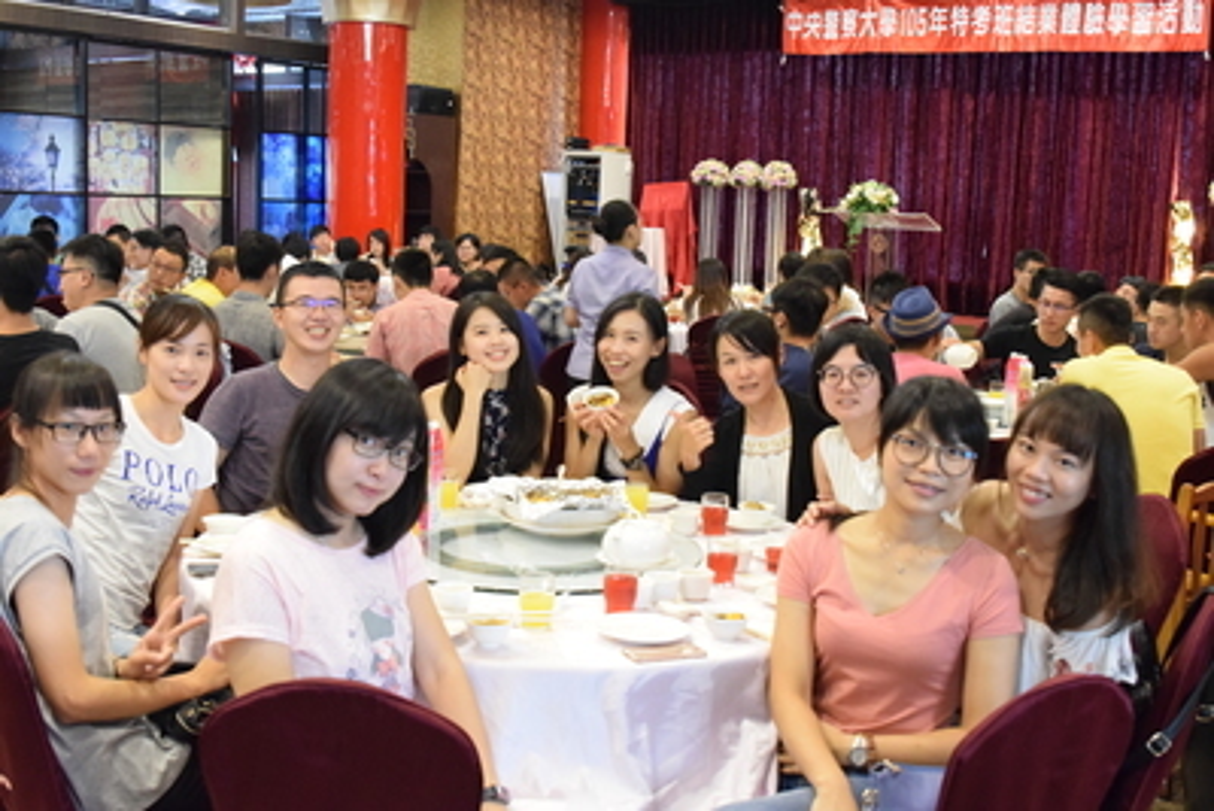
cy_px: 406
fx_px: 1467
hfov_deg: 44.9
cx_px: 607
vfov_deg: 30.9
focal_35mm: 44
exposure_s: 1/80
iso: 5000
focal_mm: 29
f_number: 4.5
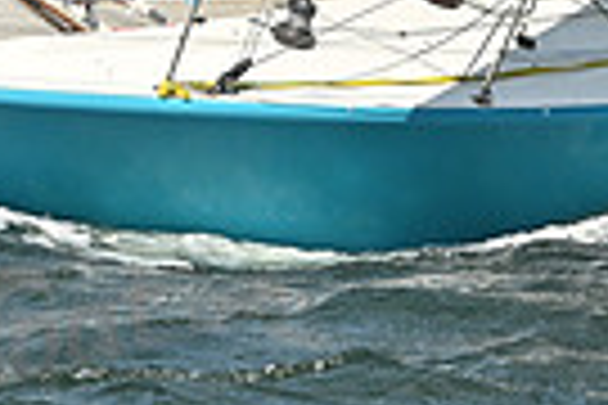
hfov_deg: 6.4
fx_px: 5455
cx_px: 522
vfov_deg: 4.2
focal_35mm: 323
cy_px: -394
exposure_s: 1/1600
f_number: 7.1
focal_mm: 75
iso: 250
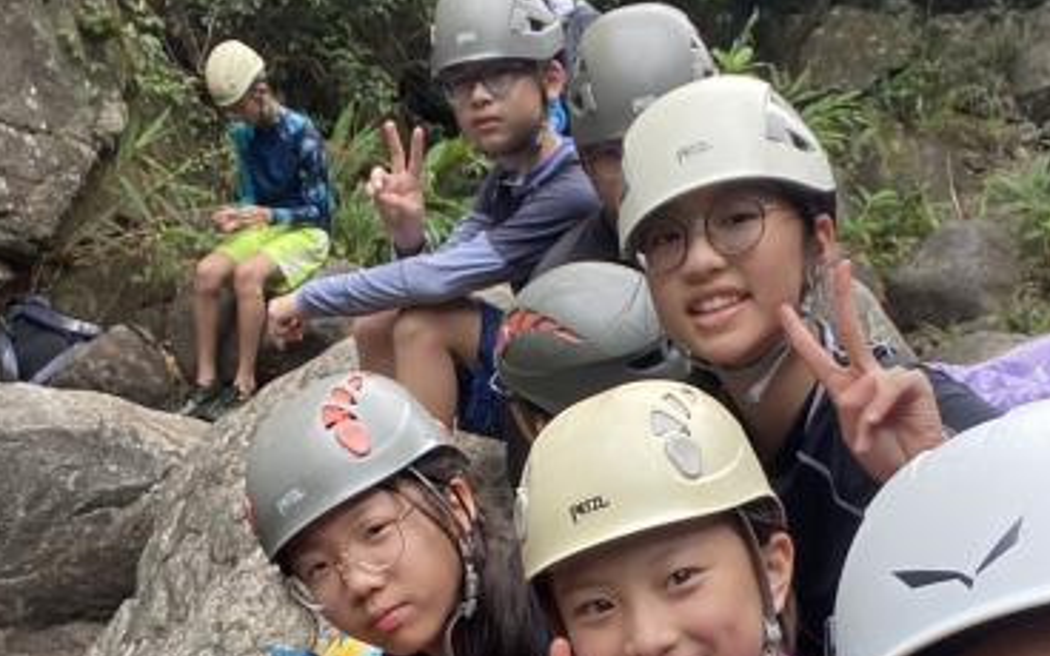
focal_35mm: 53
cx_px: 531
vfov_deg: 23.6
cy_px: 619
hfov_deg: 38.2
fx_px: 1517
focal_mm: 2.71
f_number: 2.2
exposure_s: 1/122
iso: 25
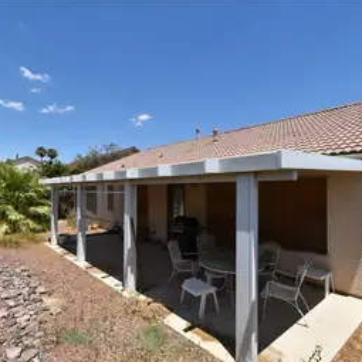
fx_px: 237
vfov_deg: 74.8
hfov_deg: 74.8
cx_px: 179
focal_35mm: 20
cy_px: 187
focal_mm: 10
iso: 200
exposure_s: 1/400
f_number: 10
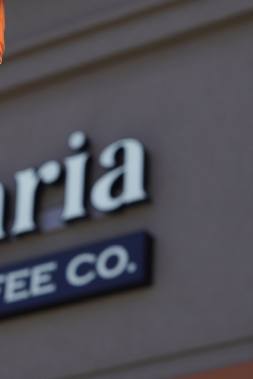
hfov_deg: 8.3
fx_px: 1729
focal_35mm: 164
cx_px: 0
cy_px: 44
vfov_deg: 12.4
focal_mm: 50
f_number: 7.1
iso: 200
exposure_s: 1/500
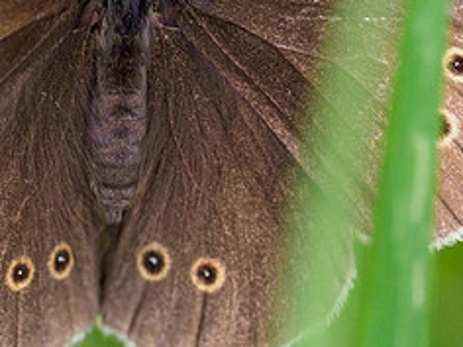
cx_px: 157
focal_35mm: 1889
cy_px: 5
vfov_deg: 0.8
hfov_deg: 1.0
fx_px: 25266
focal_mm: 300
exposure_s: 1/1250
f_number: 4.5
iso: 1600
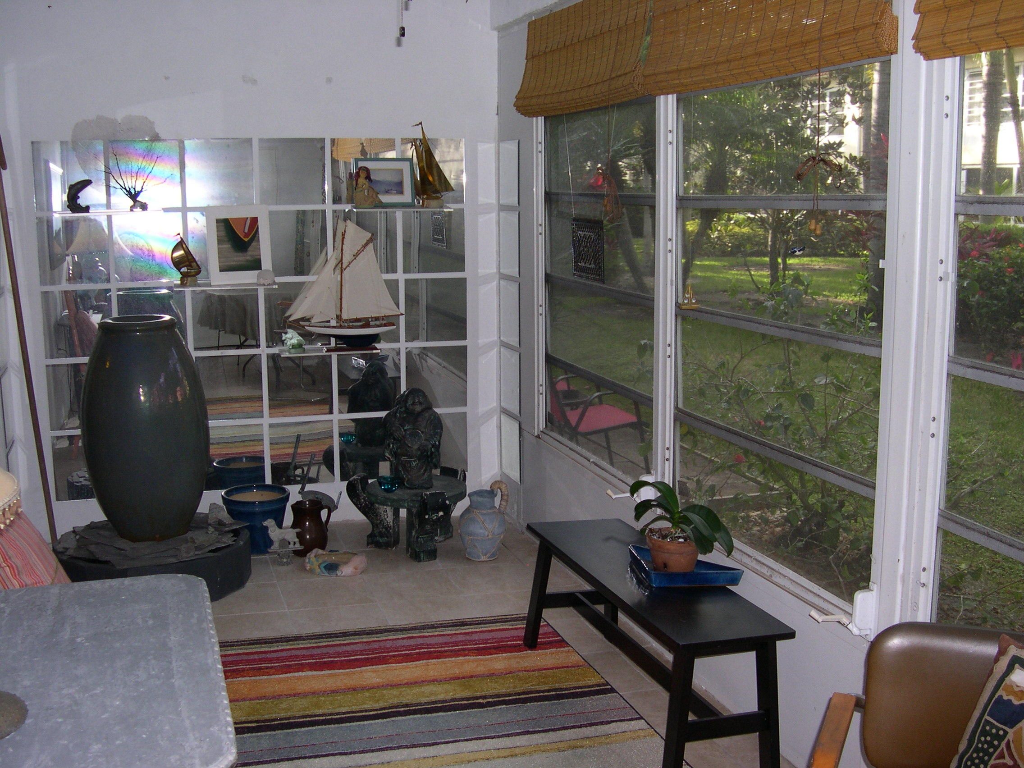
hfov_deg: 49.0
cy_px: 384
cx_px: 512
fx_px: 1124
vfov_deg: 37.7
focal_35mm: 38
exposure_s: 1/60
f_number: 2.8
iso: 100
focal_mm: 8
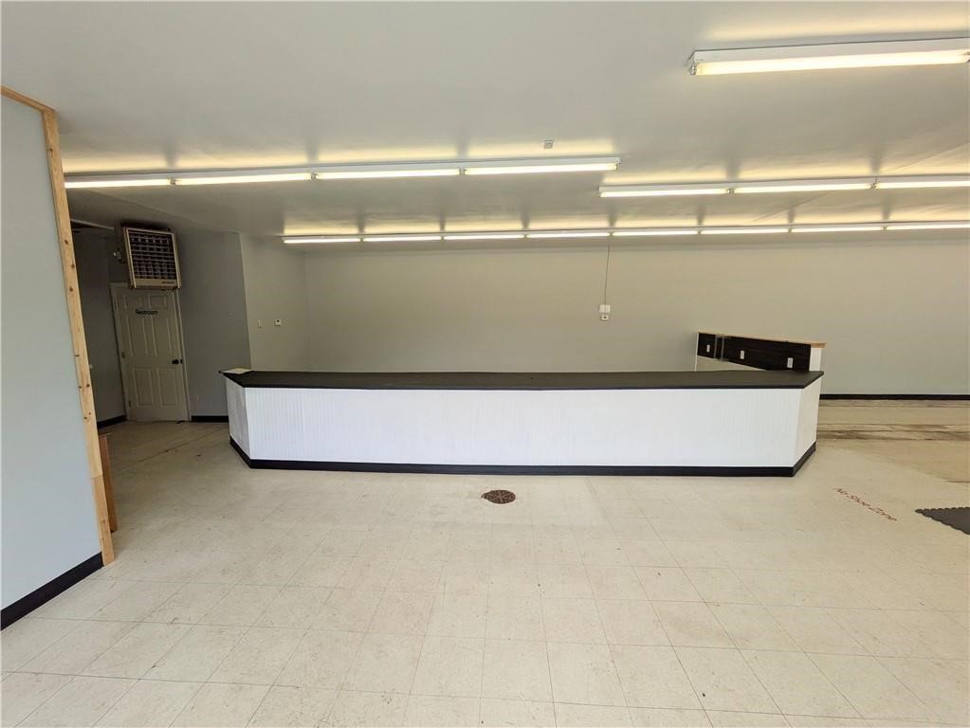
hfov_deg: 102.0
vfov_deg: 85.7
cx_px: 485
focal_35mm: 14
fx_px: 392
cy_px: 364
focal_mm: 1.83
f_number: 2.2
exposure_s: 1/370
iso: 66
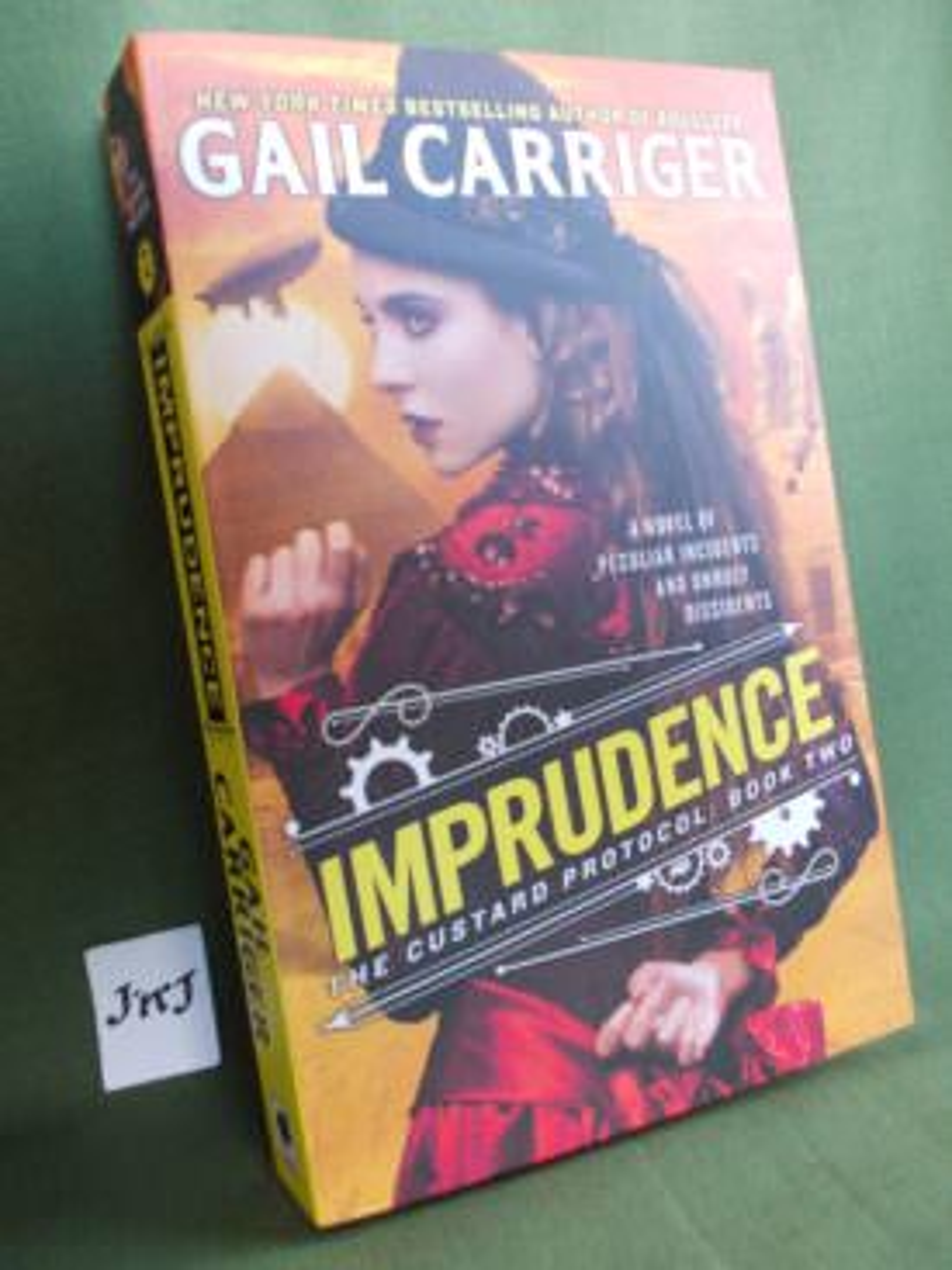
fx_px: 1027
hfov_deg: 49.7
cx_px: 476
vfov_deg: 63.5
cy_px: 635
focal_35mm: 28
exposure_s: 1/10
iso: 200
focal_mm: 4
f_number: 2.7
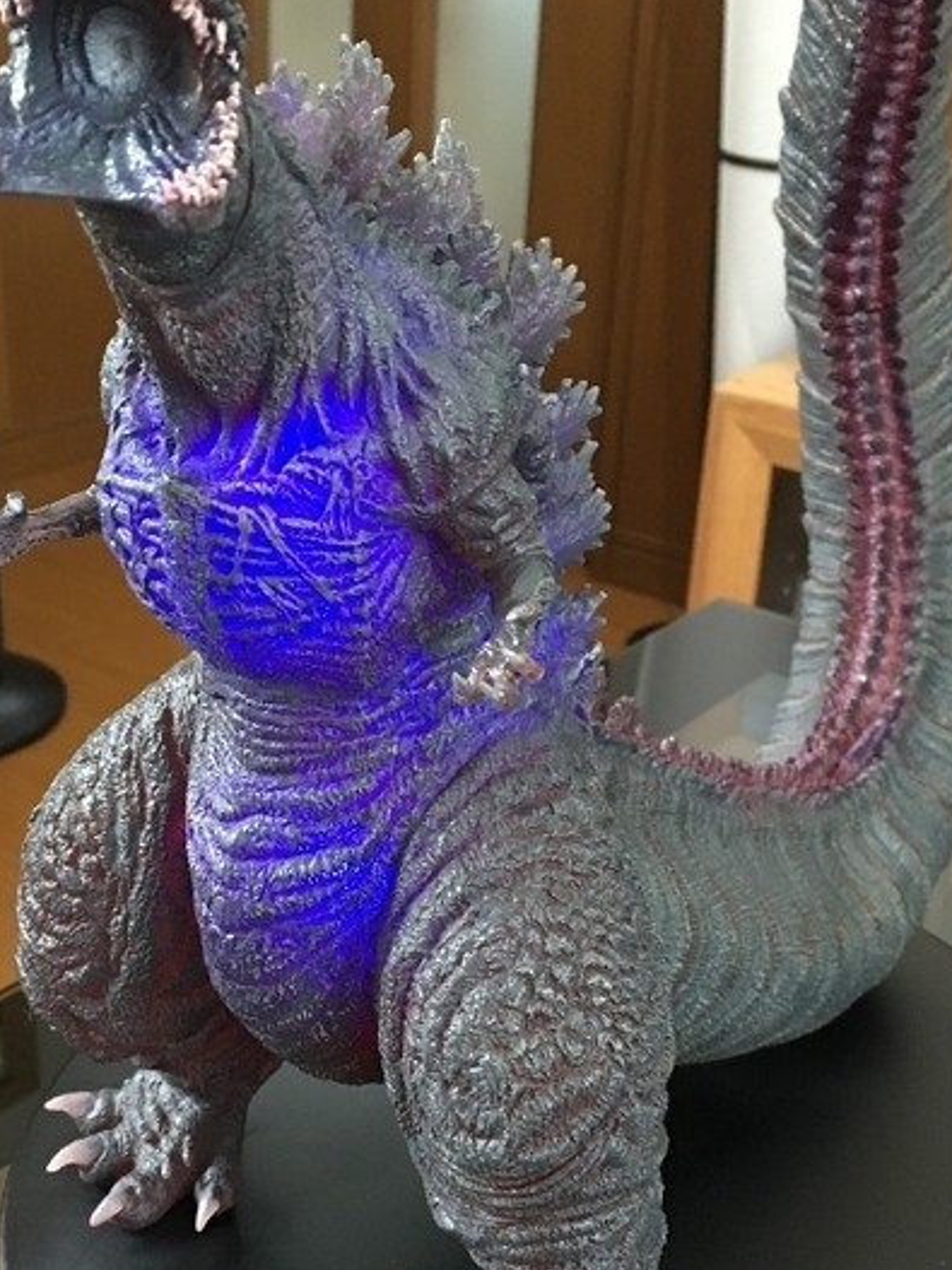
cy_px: 682
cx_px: 472
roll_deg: -3.0
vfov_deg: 42.9
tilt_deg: -22.8
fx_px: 1614
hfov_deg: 32.9
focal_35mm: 44
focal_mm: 4.15
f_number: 2.2
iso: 64
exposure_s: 1/4
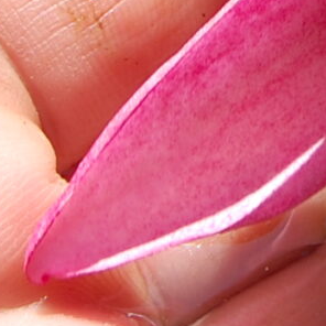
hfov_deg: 4.6
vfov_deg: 4.6
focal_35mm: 374
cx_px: 548
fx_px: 3985
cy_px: -371
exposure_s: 1/250
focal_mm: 34
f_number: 8
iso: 200
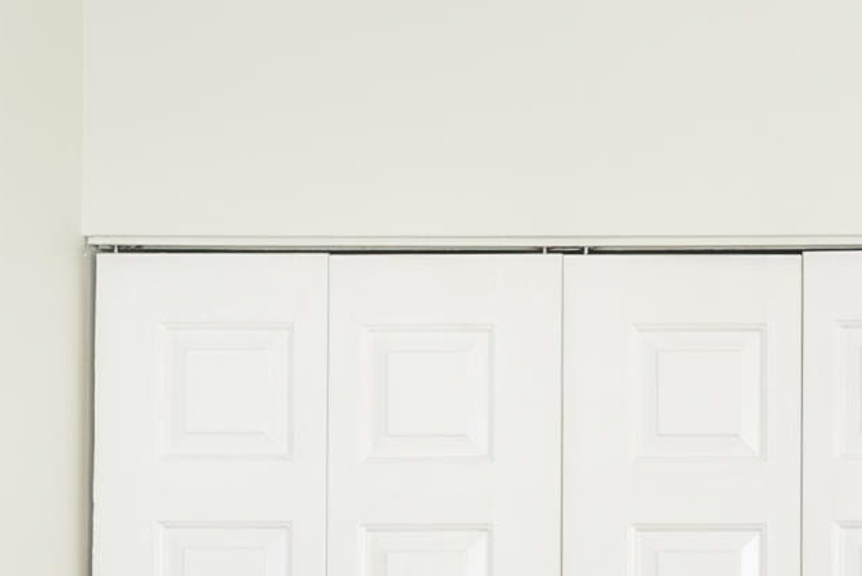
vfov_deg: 19.3
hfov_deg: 25.6
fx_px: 1605
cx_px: 1131
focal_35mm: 67
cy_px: 676
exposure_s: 2.5
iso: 100
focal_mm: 14
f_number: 7.1
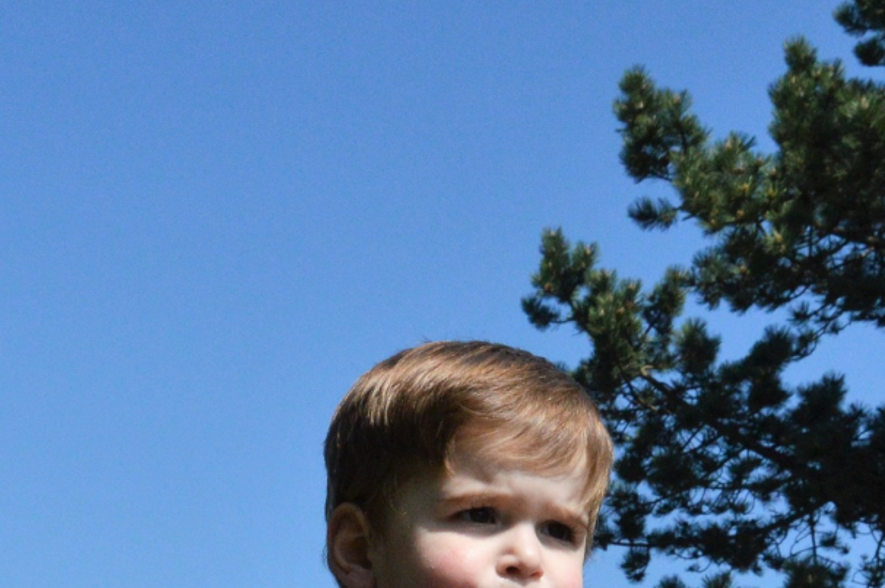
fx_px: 2407
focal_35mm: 98
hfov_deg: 20.8
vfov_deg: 13.4
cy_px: 790
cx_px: 421
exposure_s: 1/3200
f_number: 9
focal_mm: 22
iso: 800
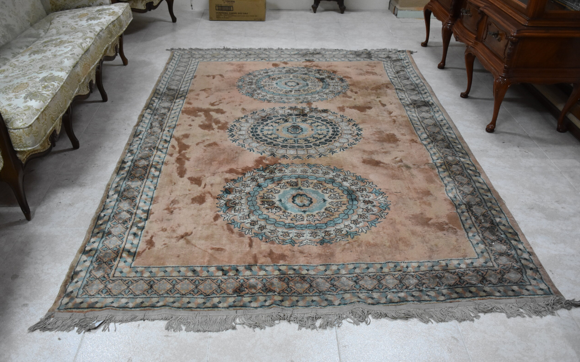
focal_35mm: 31
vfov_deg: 40.6
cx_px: 293
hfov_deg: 61.2
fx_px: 490
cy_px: 172
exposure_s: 1/60
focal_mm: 20
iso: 2200
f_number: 4
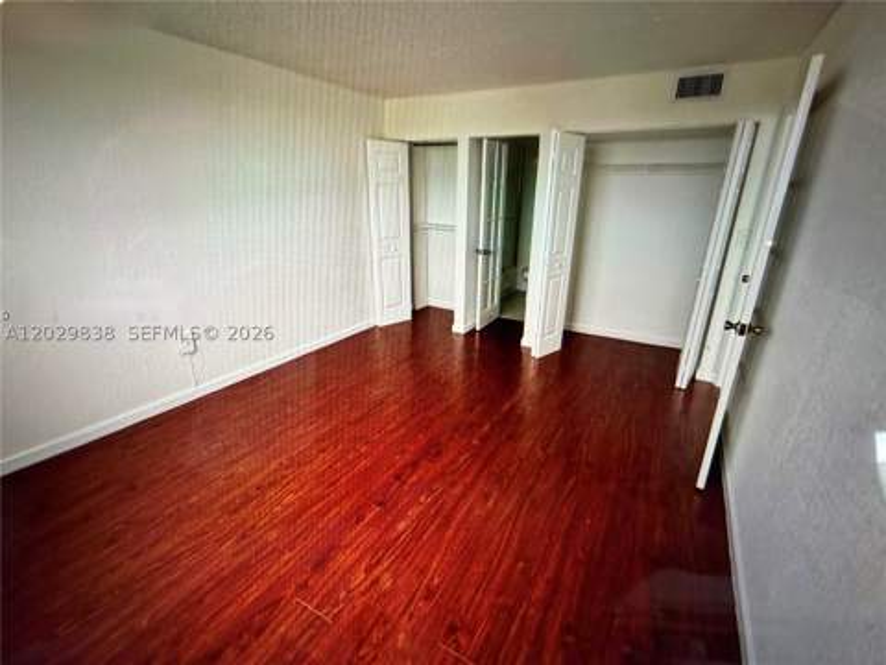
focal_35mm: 24
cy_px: 332
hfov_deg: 71.6
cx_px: 443
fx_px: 614
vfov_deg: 56.8
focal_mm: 2.22
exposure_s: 1/60
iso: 320
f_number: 2.2
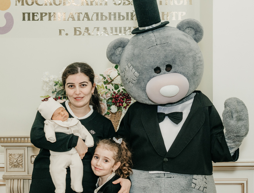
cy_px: 115
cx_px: 111
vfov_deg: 24.9
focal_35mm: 59
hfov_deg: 32.5
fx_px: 435
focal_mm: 36
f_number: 4.5
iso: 320
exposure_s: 1/160
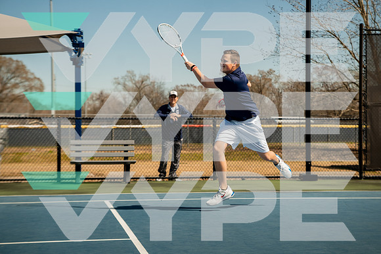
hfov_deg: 27.3
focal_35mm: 74
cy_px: 127
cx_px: 192
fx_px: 785
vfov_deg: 18.4
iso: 100
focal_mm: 69
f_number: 3.2
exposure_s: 1/1250
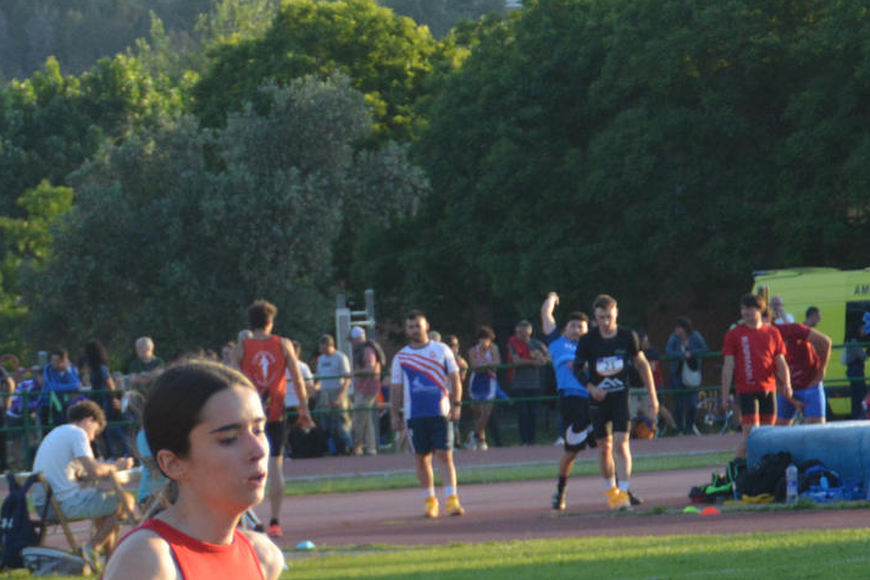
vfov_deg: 4.7
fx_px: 7079
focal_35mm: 293
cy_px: 754
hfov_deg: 7.0
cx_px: -55
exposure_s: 1/800
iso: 800
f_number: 5.3
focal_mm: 68
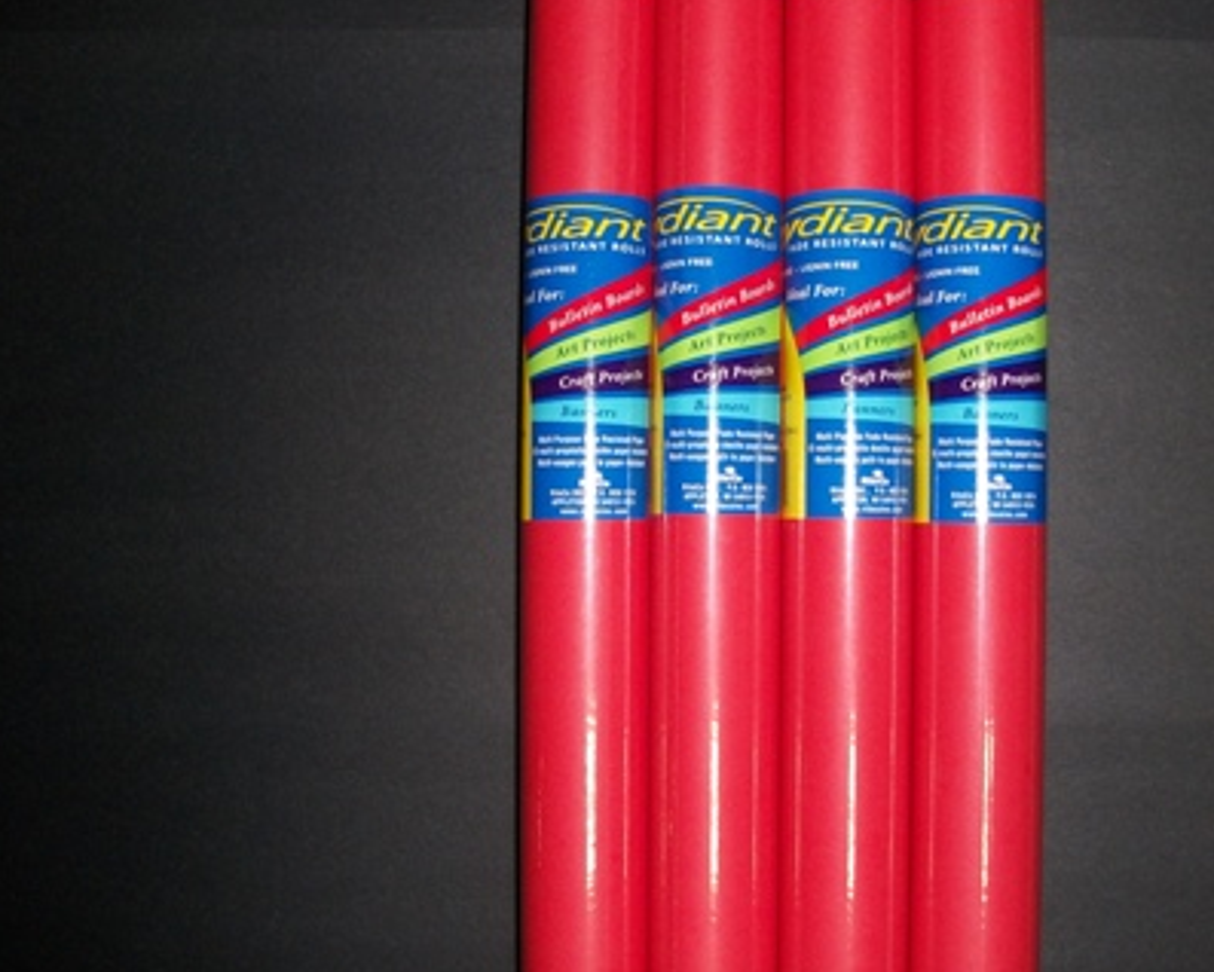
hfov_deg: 42.6
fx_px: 1546
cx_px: 755
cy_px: 500
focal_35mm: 43
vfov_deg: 34.9
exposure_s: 1/125
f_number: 3.1
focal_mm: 6.3
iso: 200
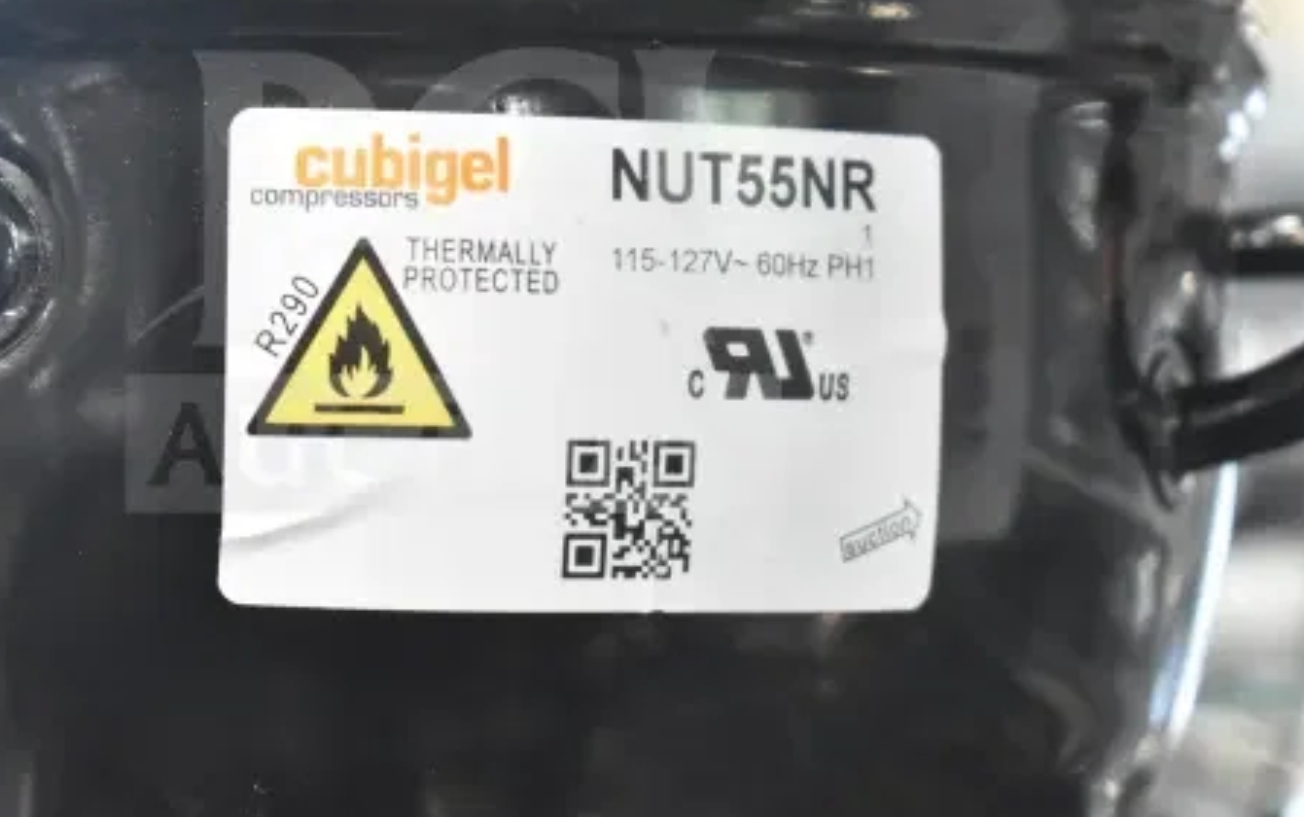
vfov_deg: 11.4
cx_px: 452
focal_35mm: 115
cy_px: 282
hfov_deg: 18.1
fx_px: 4079
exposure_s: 1/160
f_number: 6.3
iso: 6400
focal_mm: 55
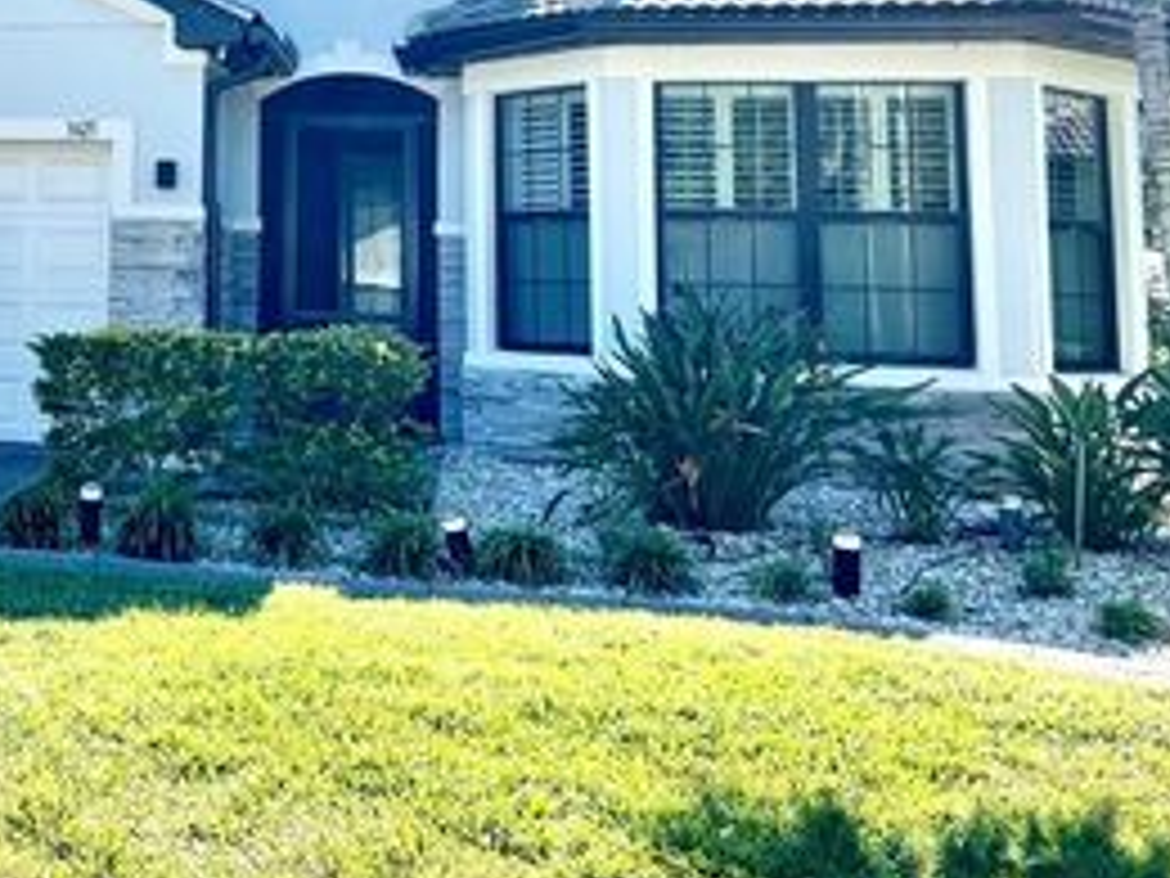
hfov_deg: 35.7
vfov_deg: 27.9
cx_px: 99
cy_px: 74
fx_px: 1690
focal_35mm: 50
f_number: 1.5
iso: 50
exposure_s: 1/4115
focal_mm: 5.7
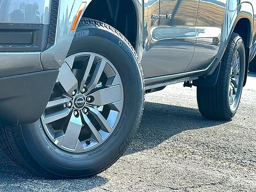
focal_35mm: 85
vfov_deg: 17.4
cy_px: 96
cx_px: 128
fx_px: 629
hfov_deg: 23.0
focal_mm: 6.86
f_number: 1.78
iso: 80
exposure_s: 1/1701
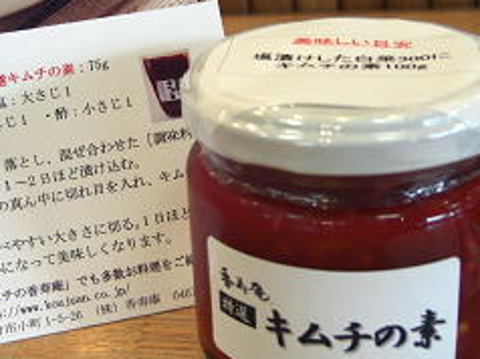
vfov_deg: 22.8
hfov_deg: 30.0
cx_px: 141
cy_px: 117
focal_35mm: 64
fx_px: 887
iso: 100
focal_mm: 7.9
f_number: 2.8
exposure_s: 1/40
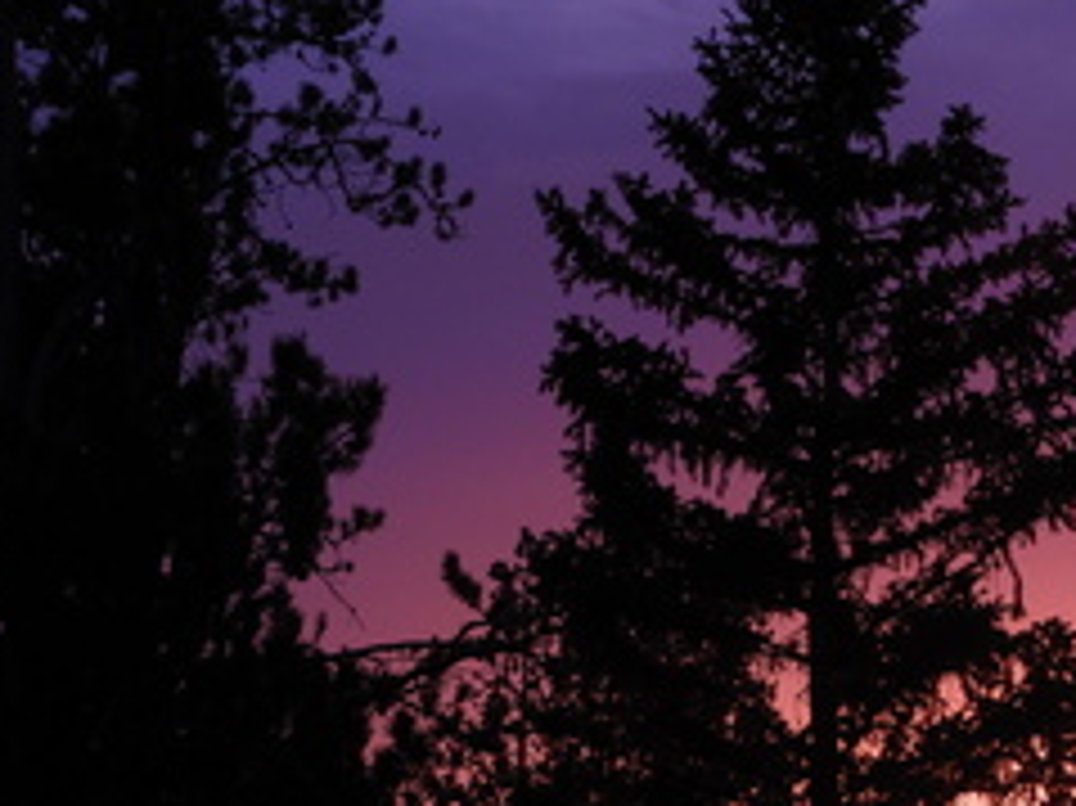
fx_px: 6928
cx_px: 1053
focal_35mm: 223
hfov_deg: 8.8
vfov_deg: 6.7
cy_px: 594
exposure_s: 1/200
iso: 100
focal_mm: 17
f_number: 4.8
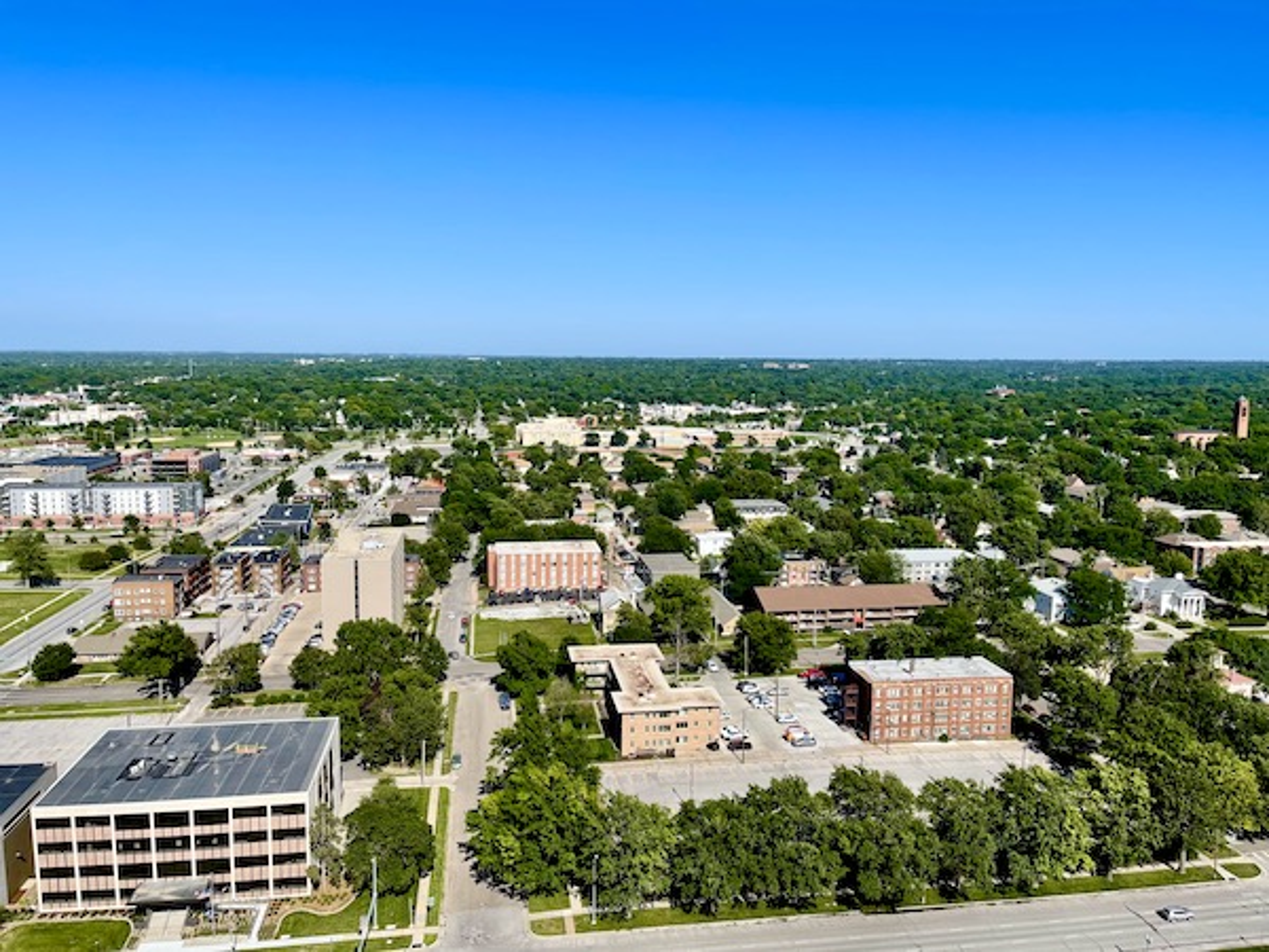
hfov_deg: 67.3
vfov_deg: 53.1
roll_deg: -0.3
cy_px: 476
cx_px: 634
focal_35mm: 26
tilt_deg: -8.2
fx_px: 953
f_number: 1.6
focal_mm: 5.1
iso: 32
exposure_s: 1/4348
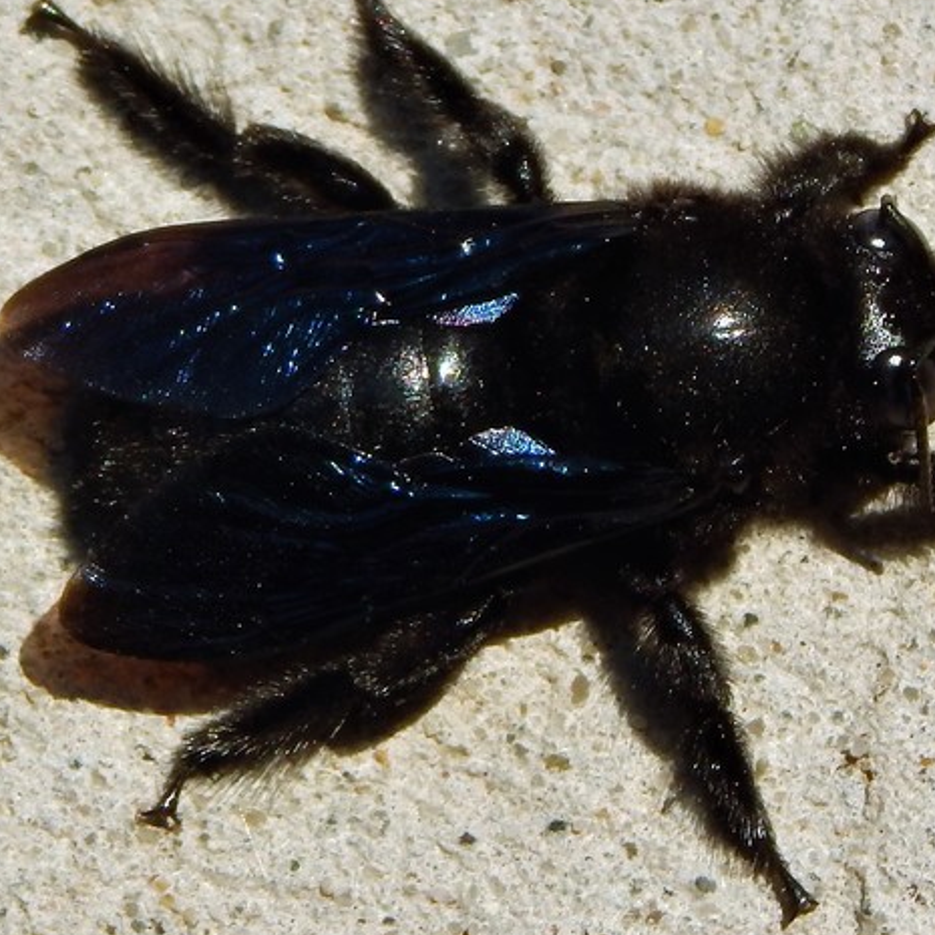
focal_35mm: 336
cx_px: 524
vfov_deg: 5.2
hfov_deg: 5.2
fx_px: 10268
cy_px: 418
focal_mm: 37.1
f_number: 5.4
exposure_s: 1/1000
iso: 125
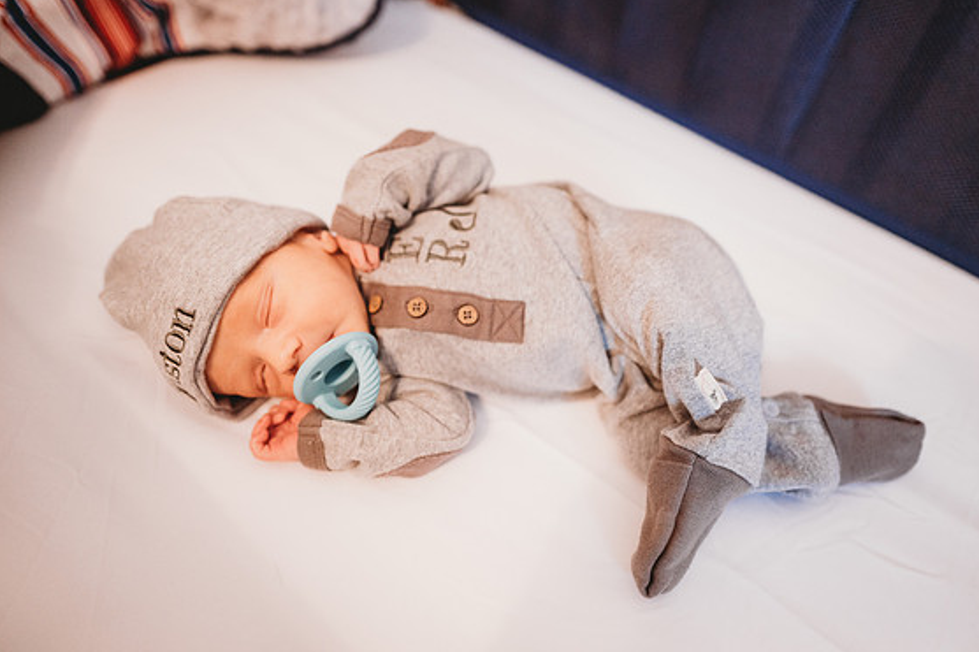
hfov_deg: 71.5
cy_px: 317
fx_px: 680
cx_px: 494
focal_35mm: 25
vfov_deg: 51.3
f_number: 2.2
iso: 800
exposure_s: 1/160
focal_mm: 24
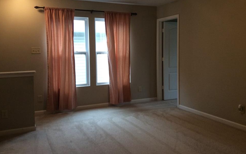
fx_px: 241
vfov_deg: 35.3
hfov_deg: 54.0
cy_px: 64
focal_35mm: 36
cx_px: 121
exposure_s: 1/24
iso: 80
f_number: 2.4
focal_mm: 3.3
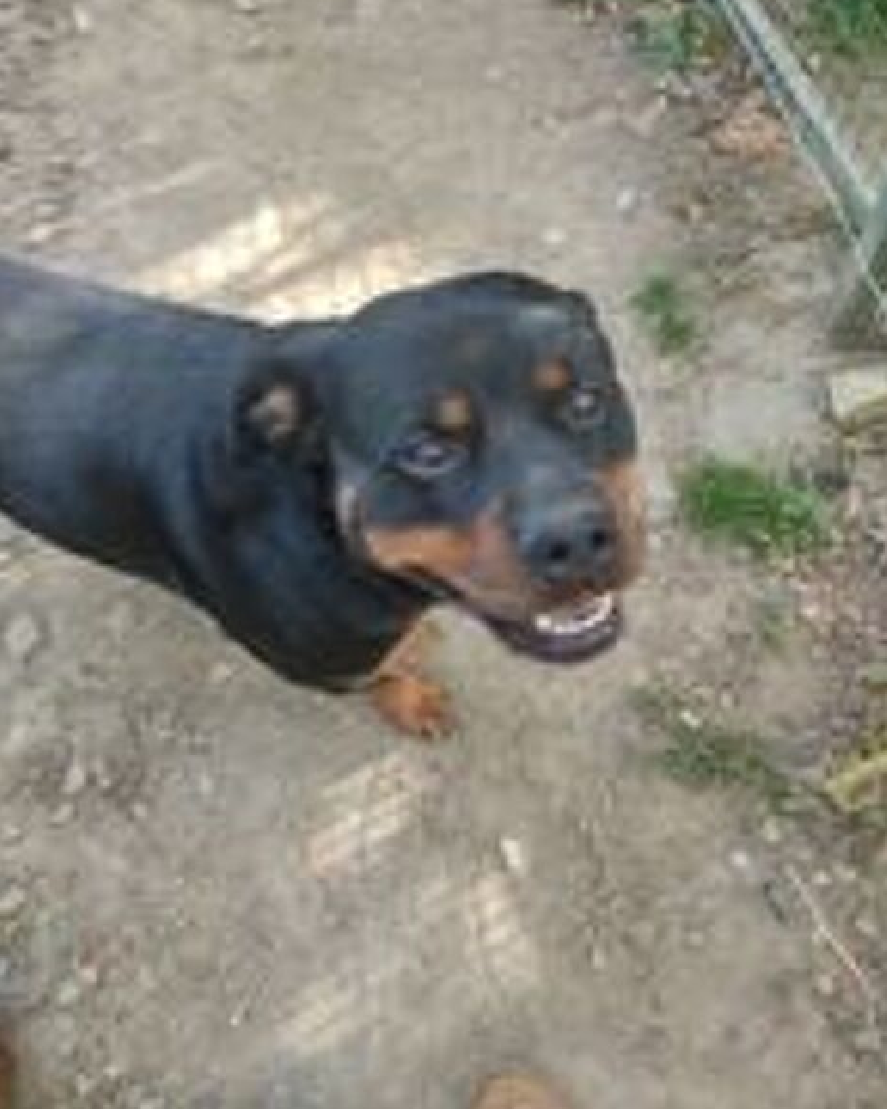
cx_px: 440
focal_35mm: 28
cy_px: 511
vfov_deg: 62.1
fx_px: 919
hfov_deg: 51.5
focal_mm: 4.74
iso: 163
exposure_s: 1/100
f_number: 1.79
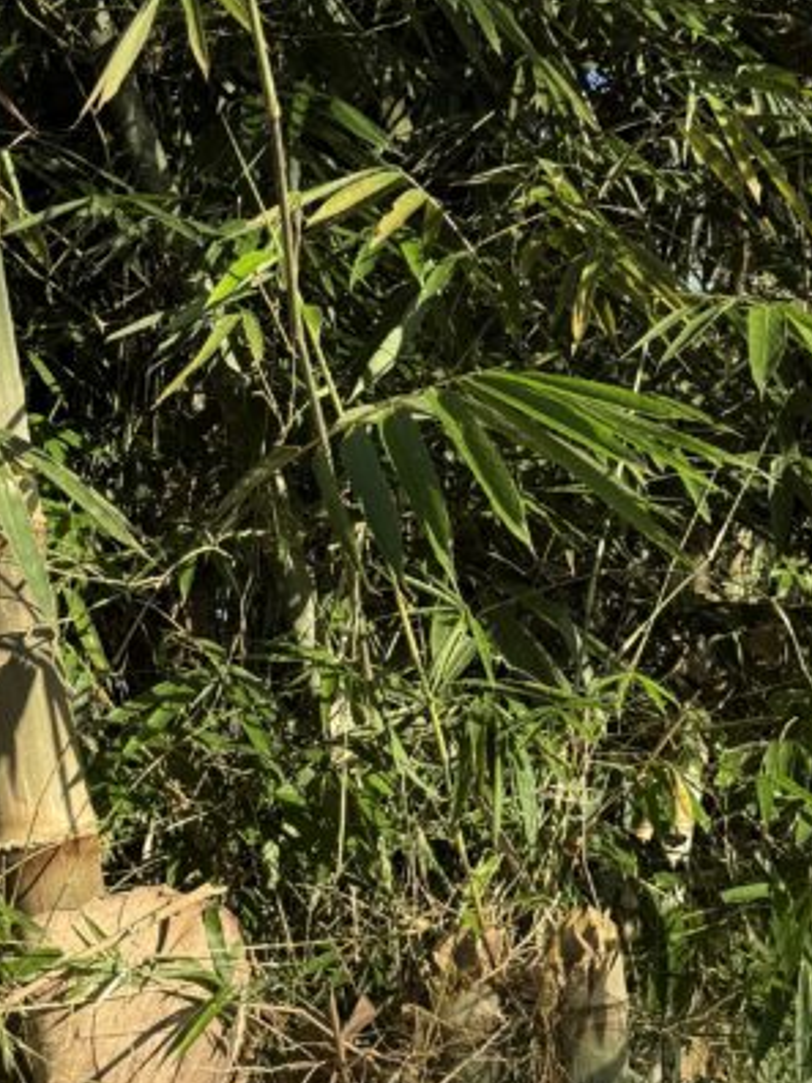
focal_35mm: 62
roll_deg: -0.5
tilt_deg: +14.5
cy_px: 577
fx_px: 1939
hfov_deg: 23.4
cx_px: 593
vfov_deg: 31.2
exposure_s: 1/943
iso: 80
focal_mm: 6.76
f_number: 1.78
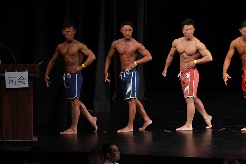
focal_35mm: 240
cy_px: 82
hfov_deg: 8.6
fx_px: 1639
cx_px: 123
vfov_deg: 5.7
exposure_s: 1/400
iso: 3200
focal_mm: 160
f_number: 5.6
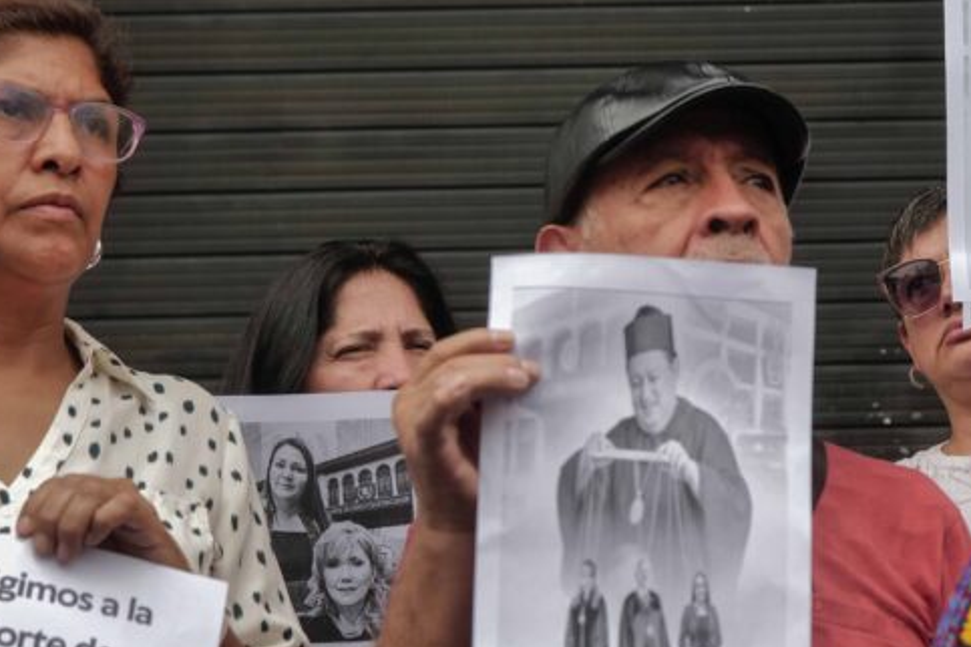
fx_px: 2859
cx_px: 937
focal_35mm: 106
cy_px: 489
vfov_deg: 12.9
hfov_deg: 18.8
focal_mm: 50
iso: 50
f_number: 3.5
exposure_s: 1/250
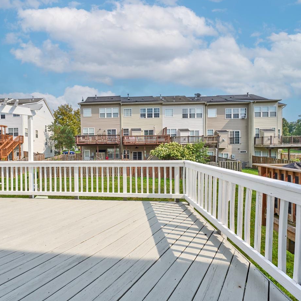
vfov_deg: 87.4
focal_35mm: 16
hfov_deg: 85.2
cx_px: 107
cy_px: 150
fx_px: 157
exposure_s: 1/2000
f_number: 13
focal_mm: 12
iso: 250
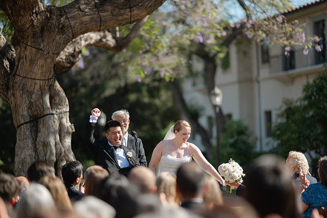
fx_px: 954
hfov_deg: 19.5
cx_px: 164
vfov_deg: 13.0
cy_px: 109
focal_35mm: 105
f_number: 1.4
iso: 64
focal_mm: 105
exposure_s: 1/2000
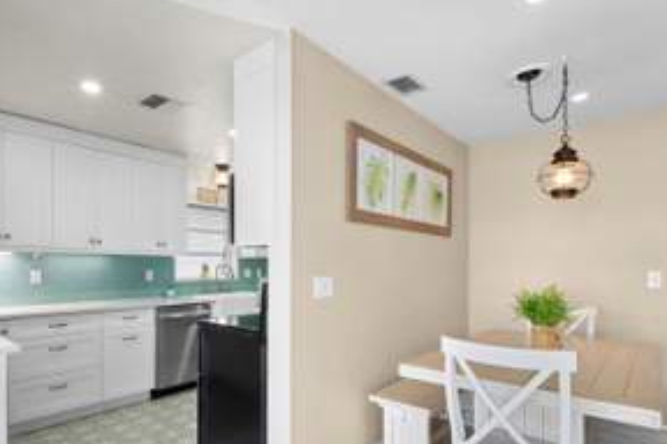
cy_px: 278
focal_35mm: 20
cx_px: 289
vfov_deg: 61.1
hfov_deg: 83.5
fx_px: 371
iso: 2000
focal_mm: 12
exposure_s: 1/30
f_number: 11
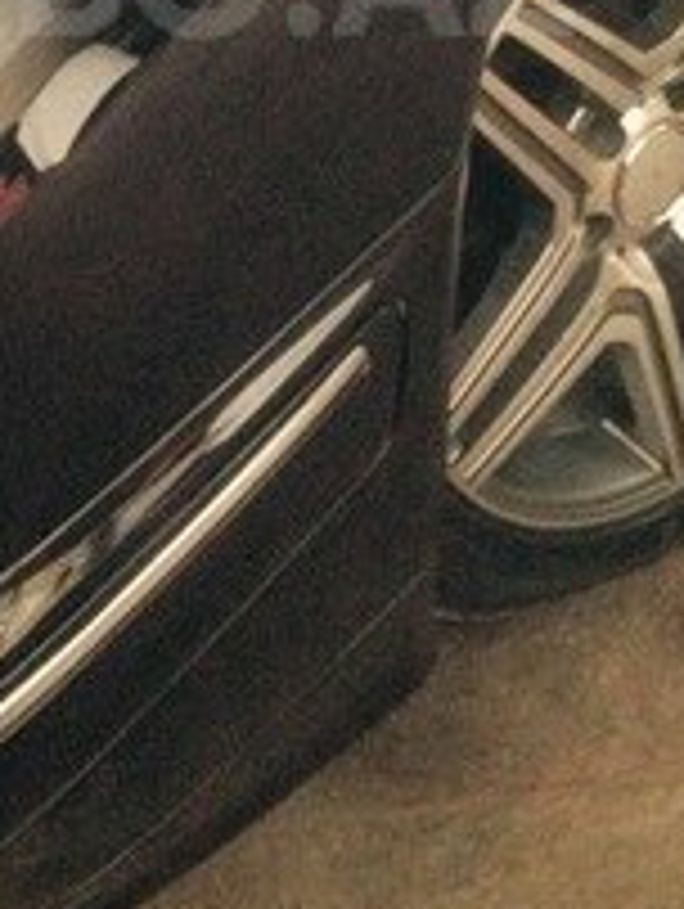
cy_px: -32
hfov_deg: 18.0
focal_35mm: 81
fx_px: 2130
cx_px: 112
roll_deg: +15.3
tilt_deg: -34.1
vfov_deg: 23.0
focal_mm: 4.12
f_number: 2.4
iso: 400
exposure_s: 1/15
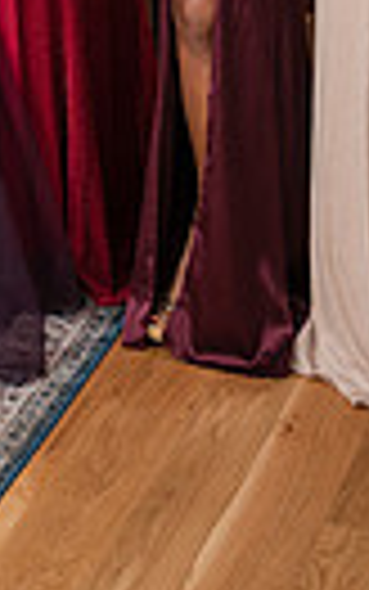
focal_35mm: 123
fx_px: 1977
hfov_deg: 10.5
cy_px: -297
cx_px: -90
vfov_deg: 15.6
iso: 1250
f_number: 4
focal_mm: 35
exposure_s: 1/250
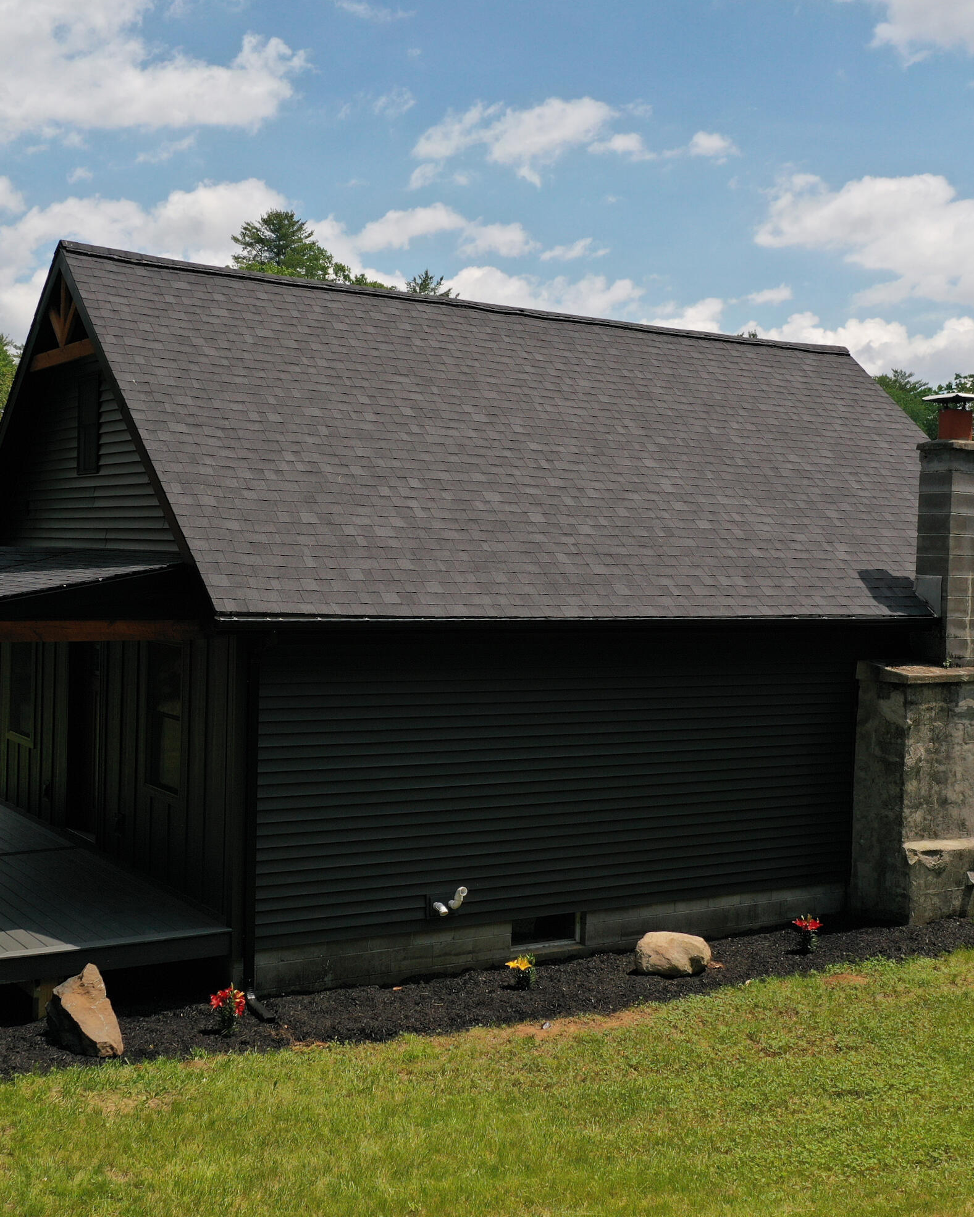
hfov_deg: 37.3
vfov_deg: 45.8
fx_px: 1441
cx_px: 472
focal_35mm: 40
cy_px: 604
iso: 100
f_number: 4
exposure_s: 1/100
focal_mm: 10.26
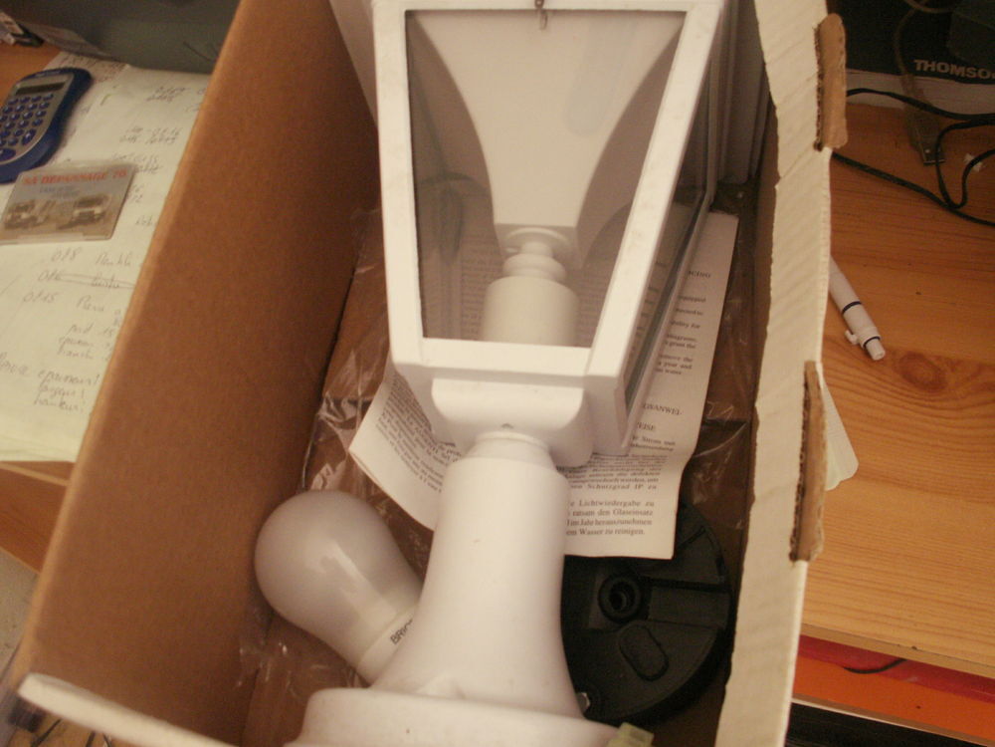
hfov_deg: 52.6
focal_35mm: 35
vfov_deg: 40.7
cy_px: 374
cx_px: 498
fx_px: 1006
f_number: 2.8
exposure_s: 1/25
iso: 160
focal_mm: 5.86
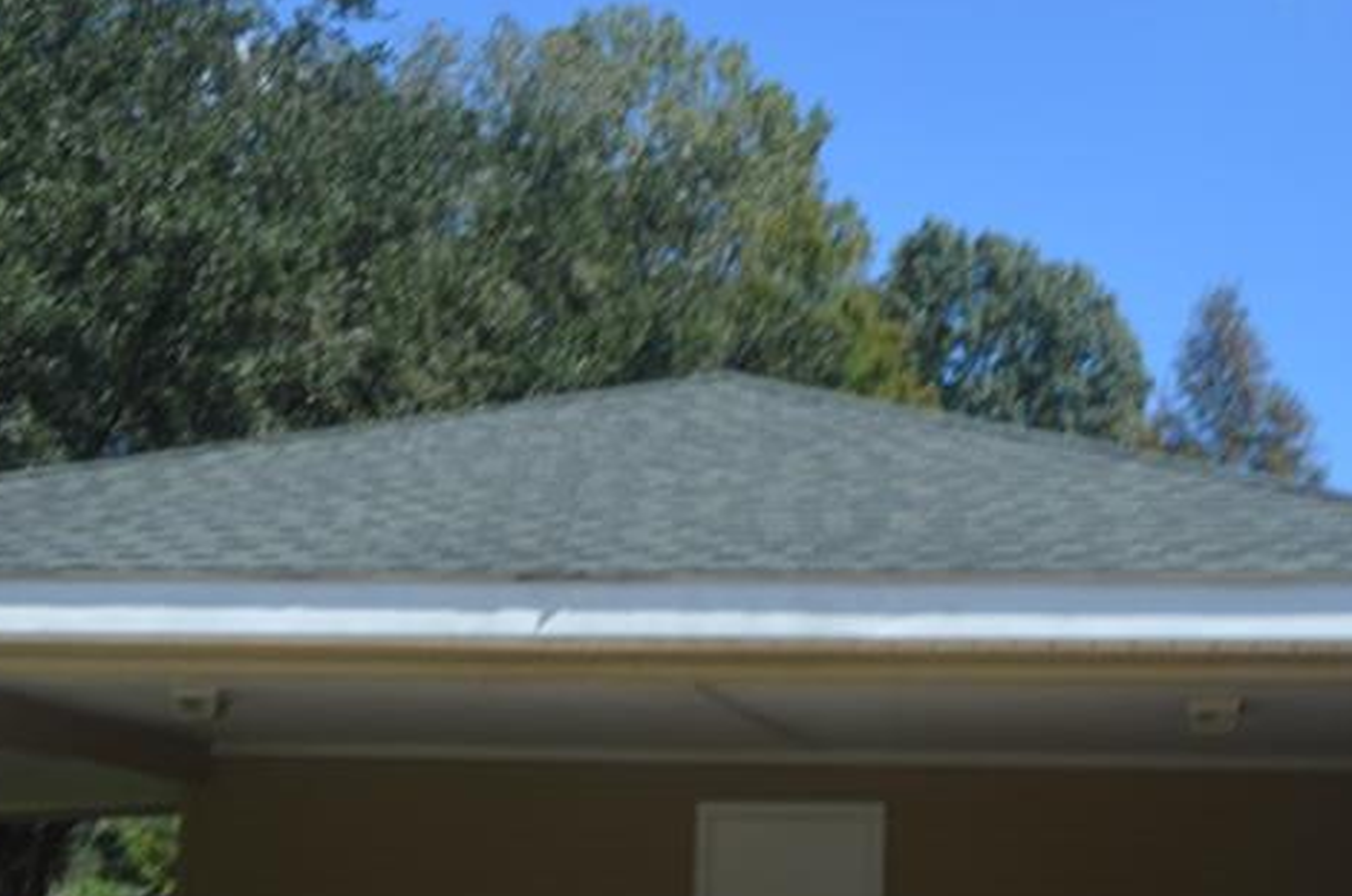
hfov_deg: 33.6
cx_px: 925
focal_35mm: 59
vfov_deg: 22.8
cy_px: 628
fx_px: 2212
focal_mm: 18
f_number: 8
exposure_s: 1/250
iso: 100
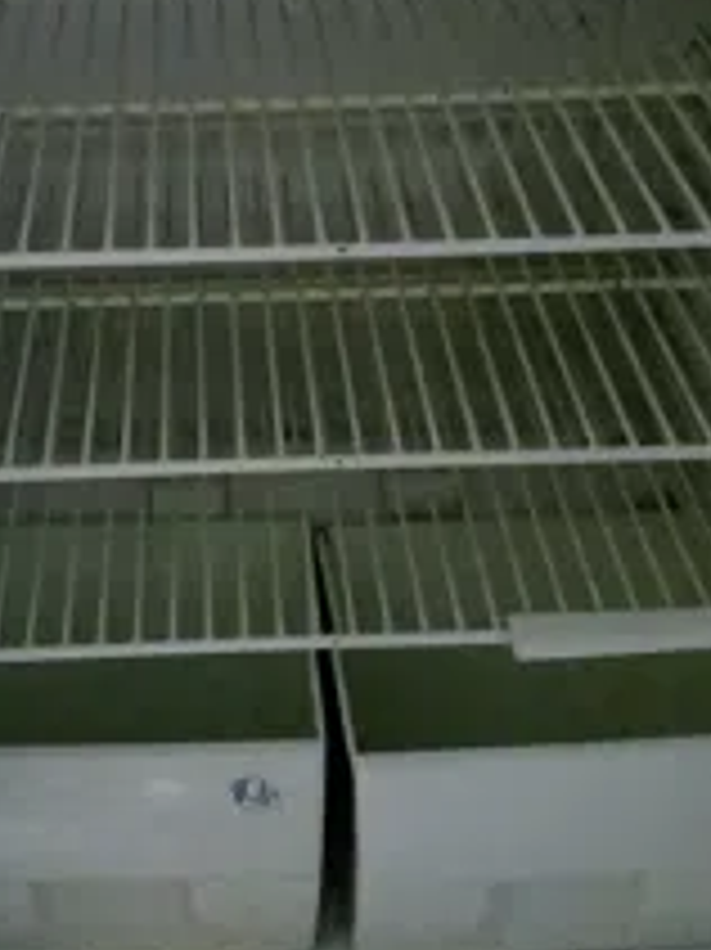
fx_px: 1453
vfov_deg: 35.3
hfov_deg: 27.3
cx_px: 216
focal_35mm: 53
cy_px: 221
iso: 800
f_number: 2
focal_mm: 2.78
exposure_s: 1/25
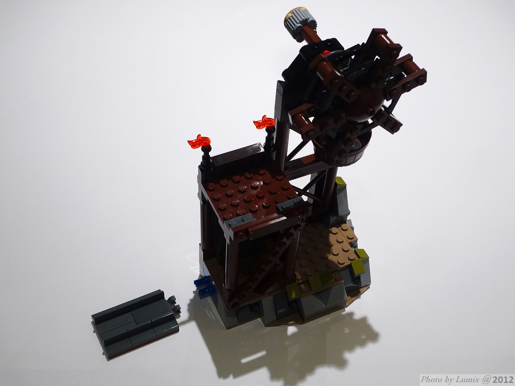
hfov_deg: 39.7
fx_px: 714
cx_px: 258
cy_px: 193
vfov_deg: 30.3
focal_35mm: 48
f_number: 3.5
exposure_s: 1/30
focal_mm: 10.2
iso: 200
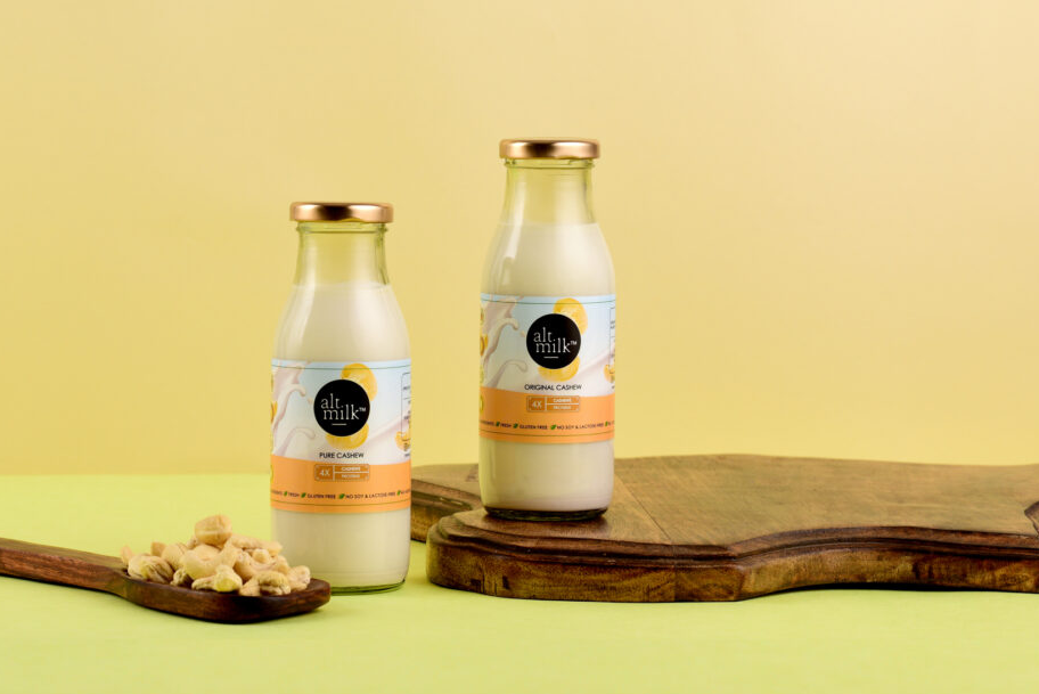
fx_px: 2916
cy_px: 316
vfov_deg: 13.6
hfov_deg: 20.2
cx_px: 478
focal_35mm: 101
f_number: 11
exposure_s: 1/160
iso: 160
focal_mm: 90
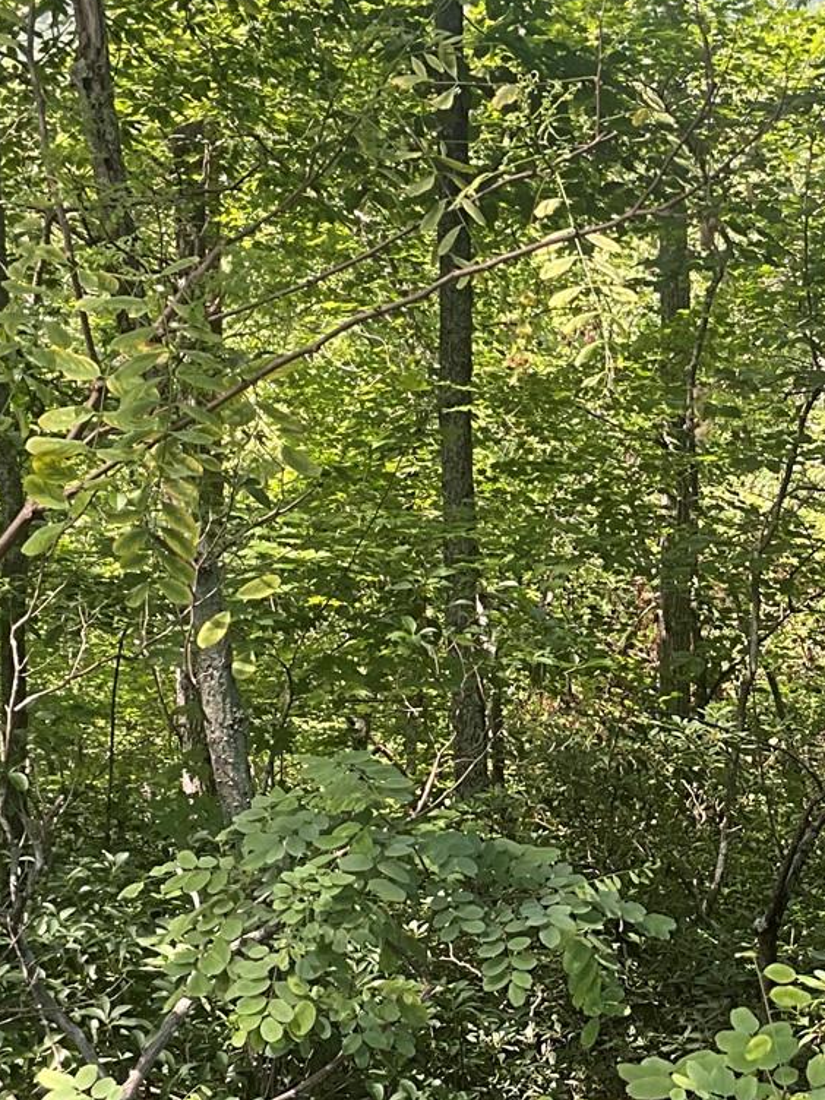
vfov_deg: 24.7
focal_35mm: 79
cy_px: 587
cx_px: 718
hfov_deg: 18.4
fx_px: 2510
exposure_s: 1/122
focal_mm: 3
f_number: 1.8
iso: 25
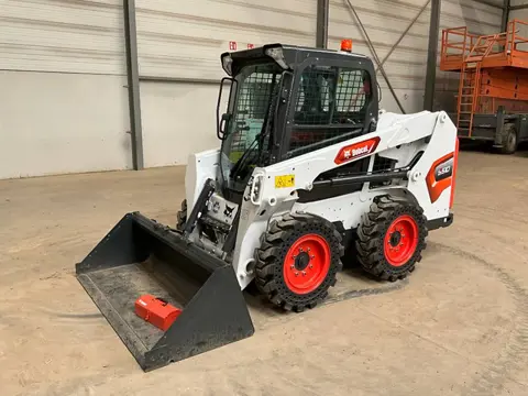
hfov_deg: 61.7
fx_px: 442
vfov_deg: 48.2
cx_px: 264
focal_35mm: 29
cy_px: 198
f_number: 1.8
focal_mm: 3
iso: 64
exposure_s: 1/62
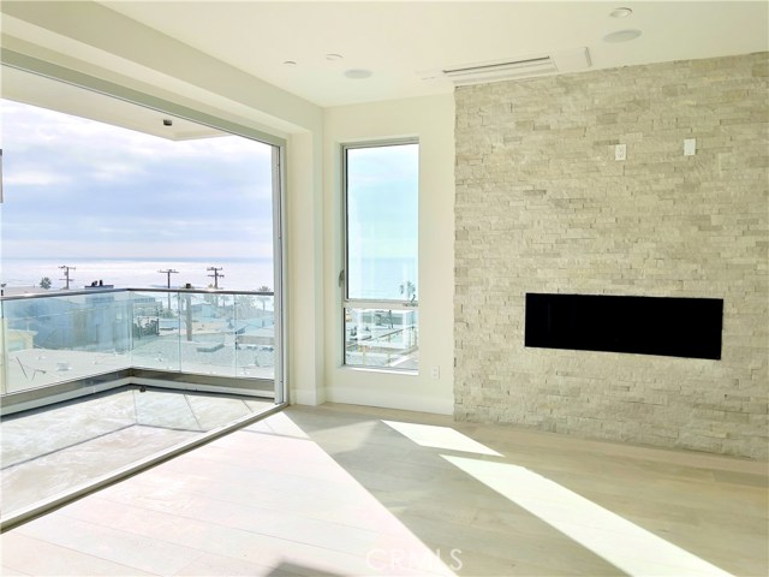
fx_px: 578
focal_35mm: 26
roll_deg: +0.3
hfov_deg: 67.3
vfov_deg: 53.1
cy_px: 288
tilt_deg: -3.5
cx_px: 384
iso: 32
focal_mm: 5.1
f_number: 1.6
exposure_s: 1/5917
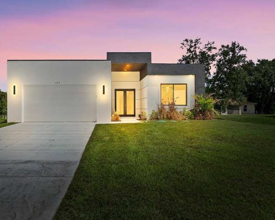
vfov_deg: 51.6
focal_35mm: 28
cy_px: 107
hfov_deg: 61.5
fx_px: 228
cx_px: 107
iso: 200
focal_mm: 24
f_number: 9
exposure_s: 1/160
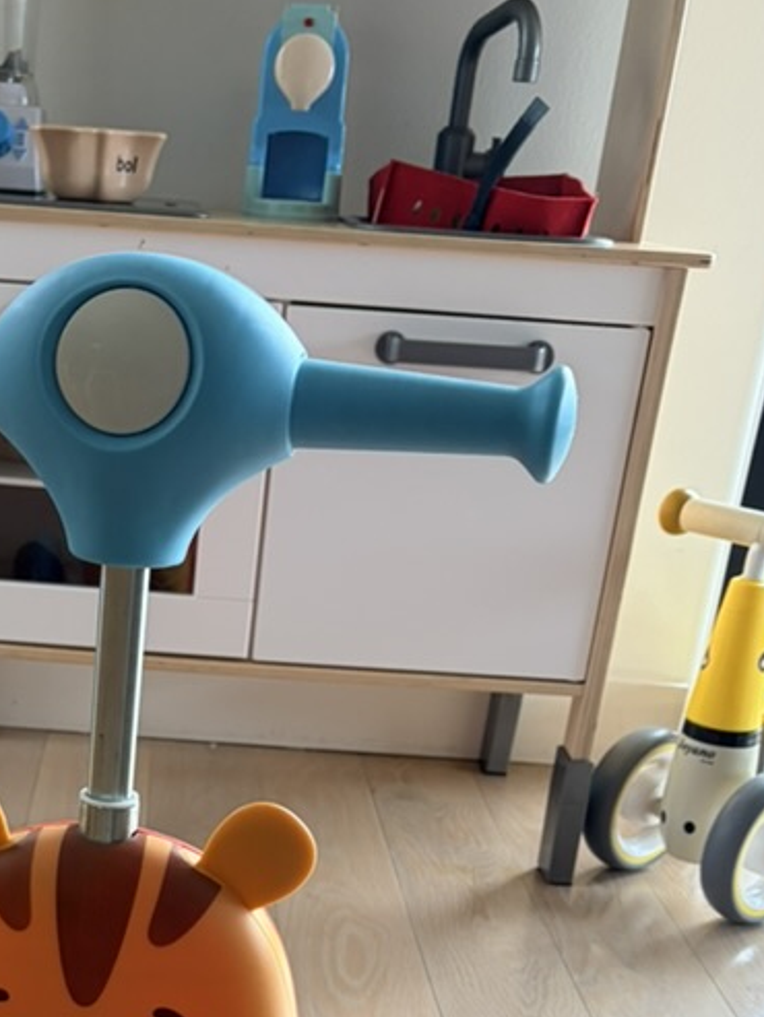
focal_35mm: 54
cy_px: 934
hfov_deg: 26.4
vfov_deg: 33.5
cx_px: 126
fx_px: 1588
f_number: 1.6
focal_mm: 5.96
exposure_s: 1/69
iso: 125
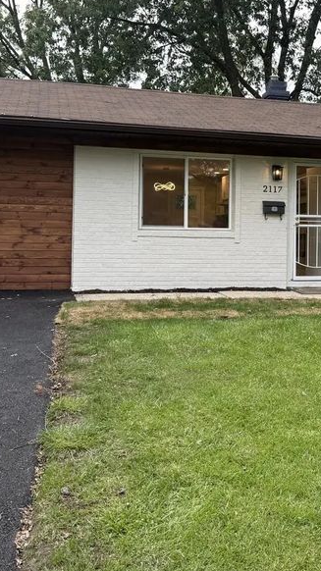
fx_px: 697
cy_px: 225
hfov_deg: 25.4
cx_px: 262
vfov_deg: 44.3
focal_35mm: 46
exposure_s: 1/567
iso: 100
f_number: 1.78
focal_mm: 6.76
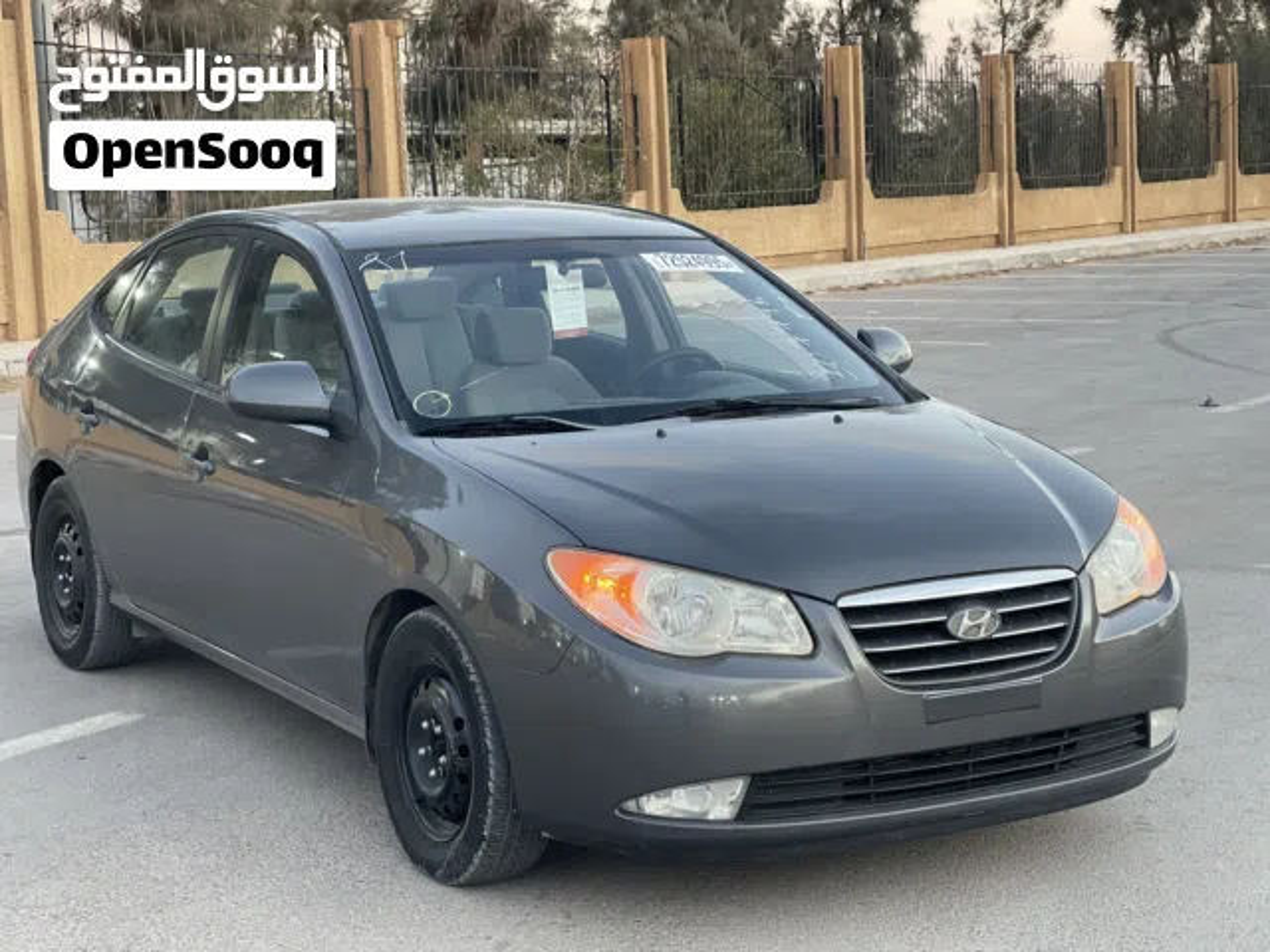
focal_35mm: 64
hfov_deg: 30.3
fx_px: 2348
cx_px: 635
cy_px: 476
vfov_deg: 22.9
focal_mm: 7.5
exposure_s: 1/50
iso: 125
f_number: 2.2
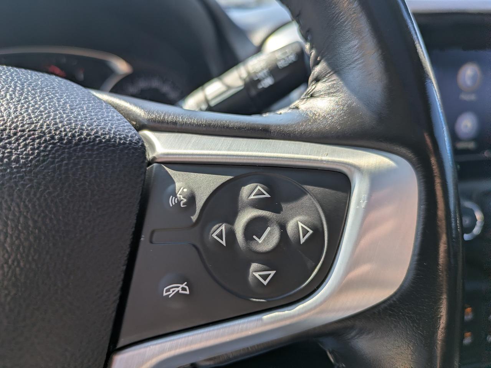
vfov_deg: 54.9
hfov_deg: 69.4
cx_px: 246
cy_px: 184
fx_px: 355
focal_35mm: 25
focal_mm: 5.43
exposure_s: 1/756
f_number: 1.89
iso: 42
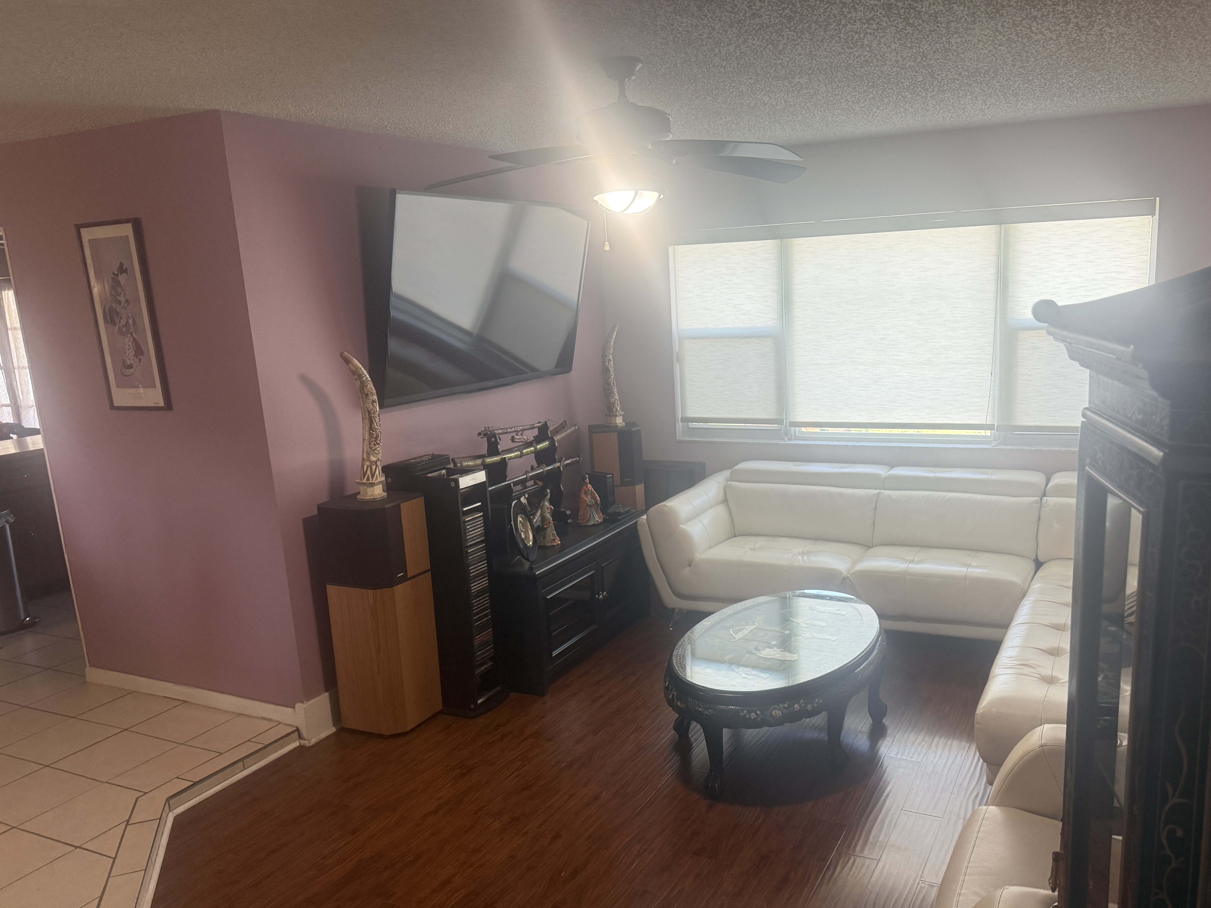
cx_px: 676
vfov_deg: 49.7
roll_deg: +2.4
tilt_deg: -12.7
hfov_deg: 63.3
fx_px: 980
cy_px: 503
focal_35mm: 28
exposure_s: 1/120
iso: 200
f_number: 1.78
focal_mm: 6.76
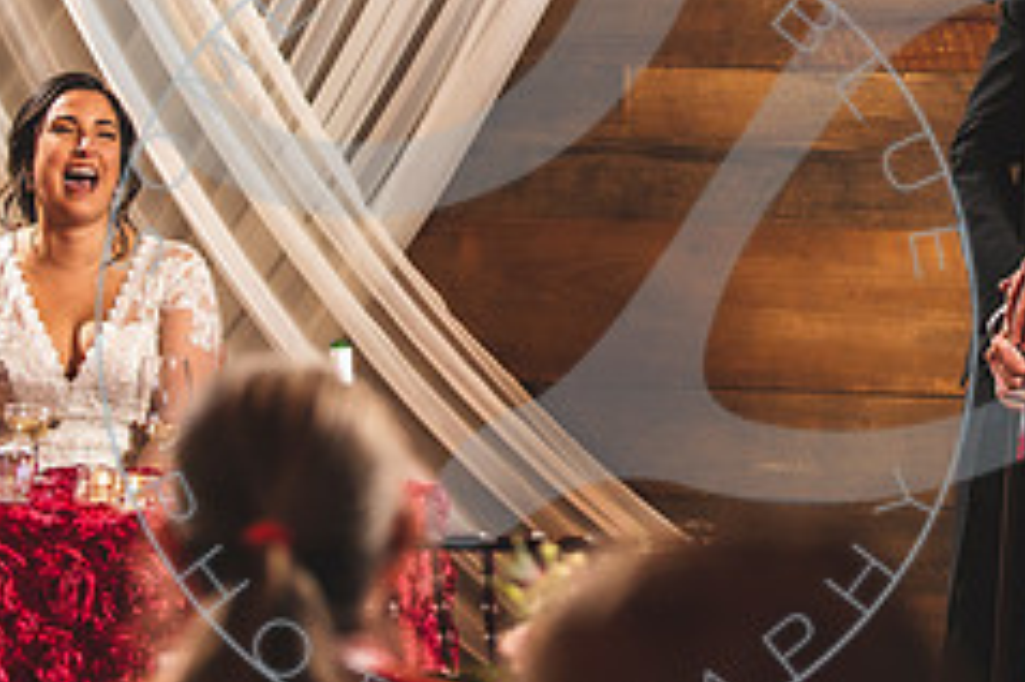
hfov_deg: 9.8
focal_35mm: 209
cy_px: -32
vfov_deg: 6.5
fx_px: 5946
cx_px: 751
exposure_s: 1/160
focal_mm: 86
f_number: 2.8
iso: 800
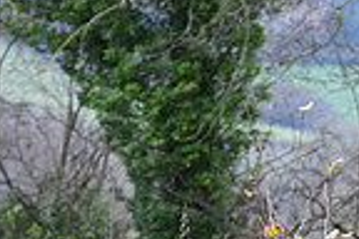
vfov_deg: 2.9
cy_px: 386
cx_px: 668
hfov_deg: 4.4
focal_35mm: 468
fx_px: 4667
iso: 1250
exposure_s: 1/1000
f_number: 3.5
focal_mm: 116
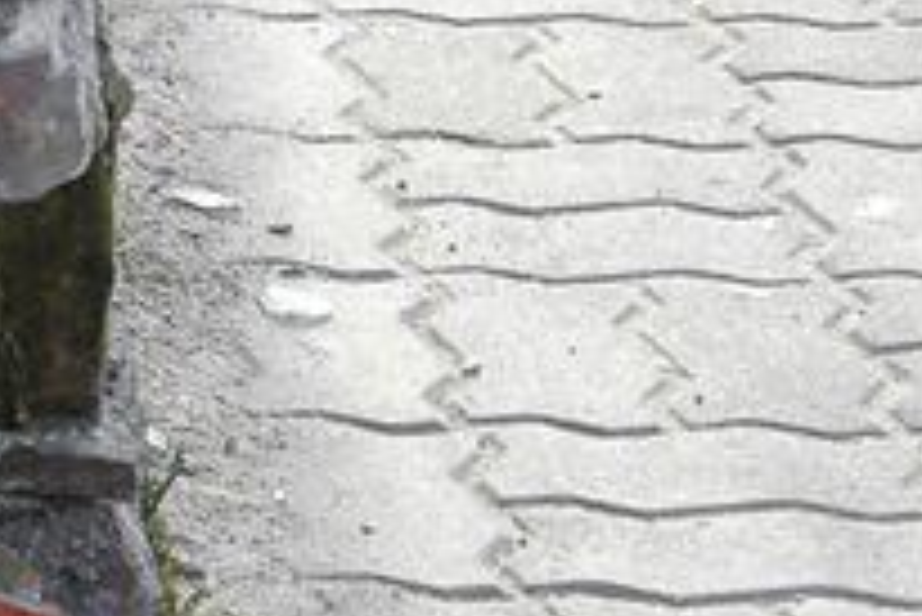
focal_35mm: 273
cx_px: -279
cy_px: 452
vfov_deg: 5.0
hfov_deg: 7.5
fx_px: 6997
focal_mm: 44
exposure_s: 1/400
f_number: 10
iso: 1000
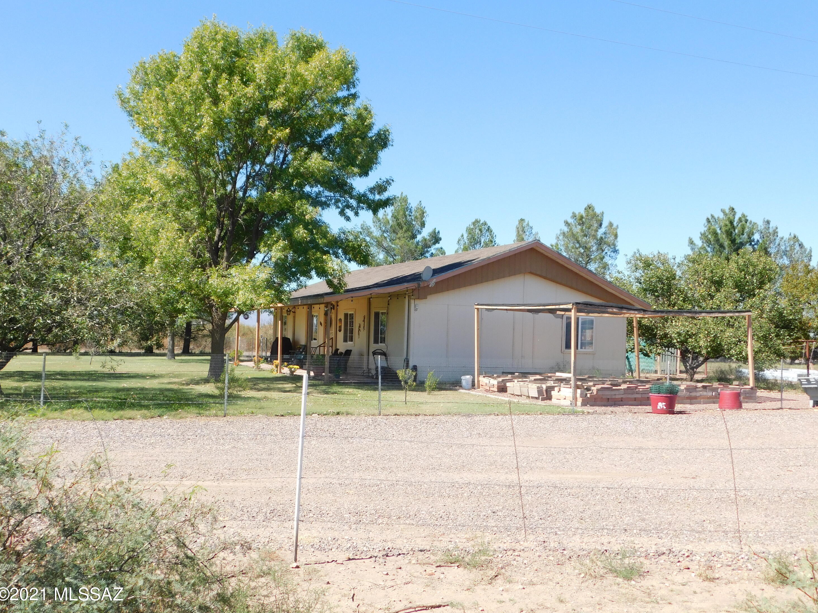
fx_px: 874
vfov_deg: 38.7
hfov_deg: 50.1
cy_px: 308
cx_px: 415
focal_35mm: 37
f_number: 3.5
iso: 125
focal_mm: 6.3
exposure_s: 1/640
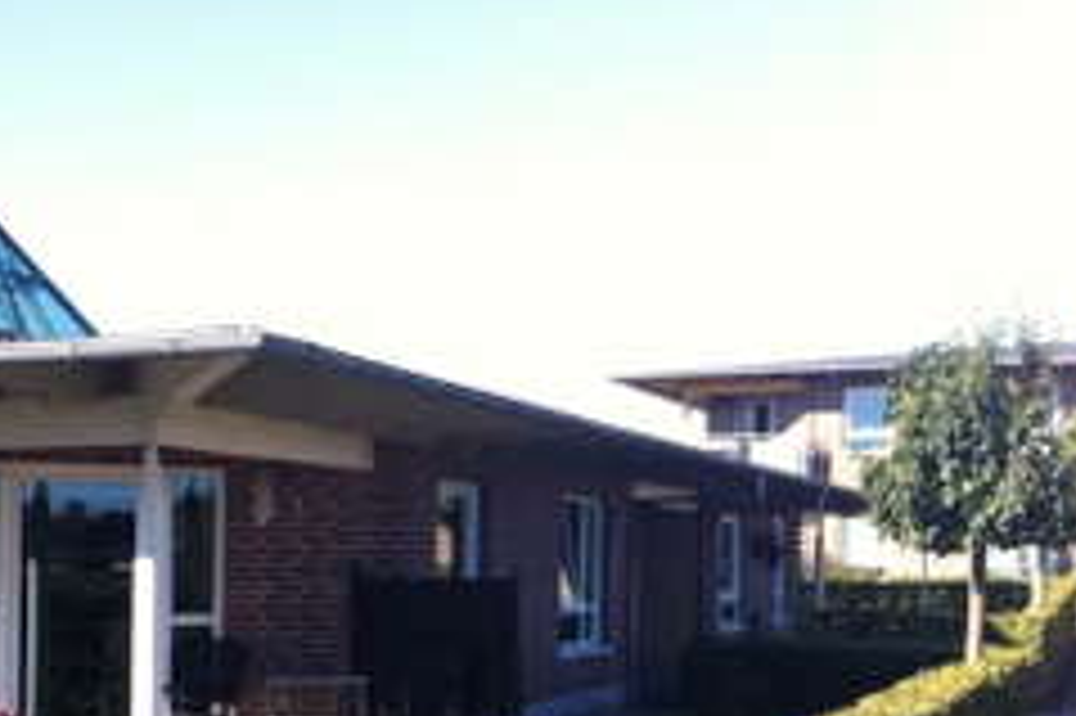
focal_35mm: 57
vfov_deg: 23.4
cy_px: 576
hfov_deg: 34.6
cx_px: 315
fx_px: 1702
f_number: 2.8
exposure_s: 1/382
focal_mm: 3.85
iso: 80
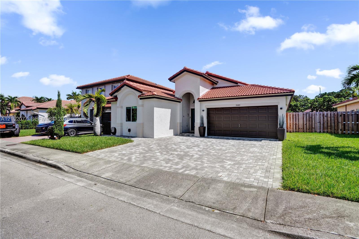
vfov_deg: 73.7
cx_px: 180
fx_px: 159
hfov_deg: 96.8
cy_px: 120
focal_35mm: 16
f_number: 7.1
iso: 50
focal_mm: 16
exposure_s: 1/400
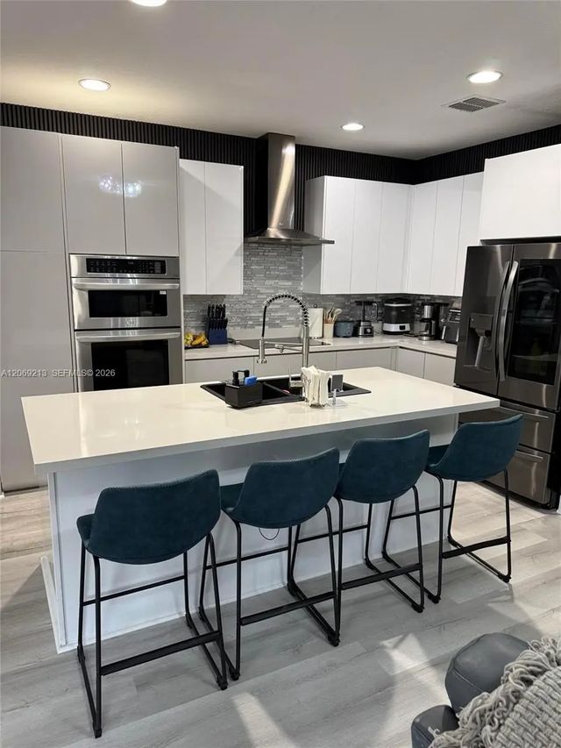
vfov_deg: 71.6
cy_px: 374
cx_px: 280
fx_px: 518
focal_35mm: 24
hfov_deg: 56.8
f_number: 1.78
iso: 250
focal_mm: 6.76
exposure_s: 1/60
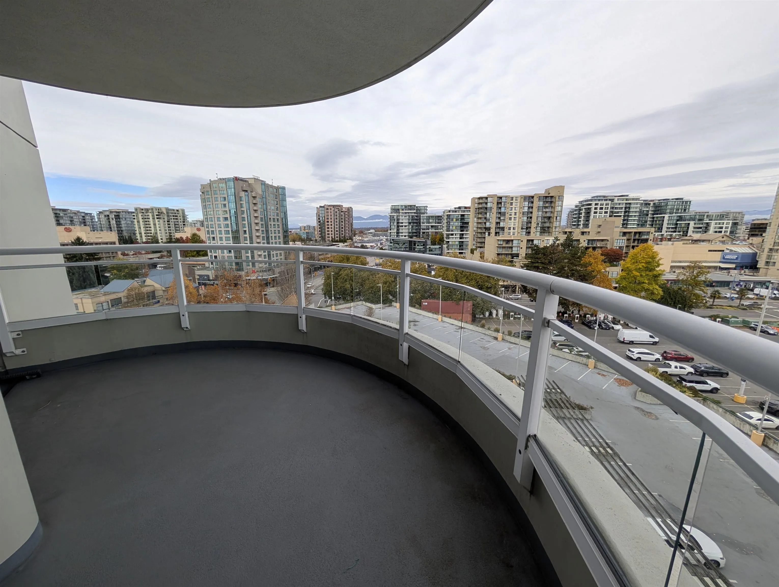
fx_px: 270
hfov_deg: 110.5
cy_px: 294
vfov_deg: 94.6
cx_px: 390
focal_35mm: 12
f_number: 1.7
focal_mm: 2.02
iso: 54
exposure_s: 1/1245
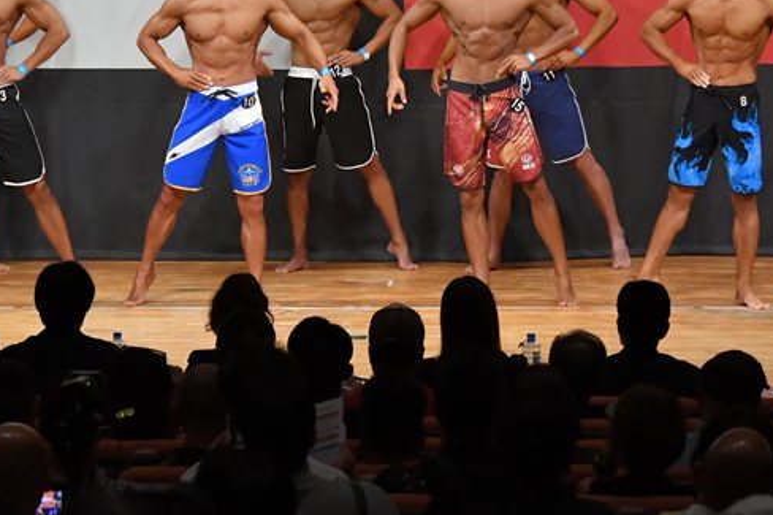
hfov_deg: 8.7
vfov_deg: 5.8
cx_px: 370
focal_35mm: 238
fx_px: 5108
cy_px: 151
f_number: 5.6
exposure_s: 1/400
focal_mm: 100
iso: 7200
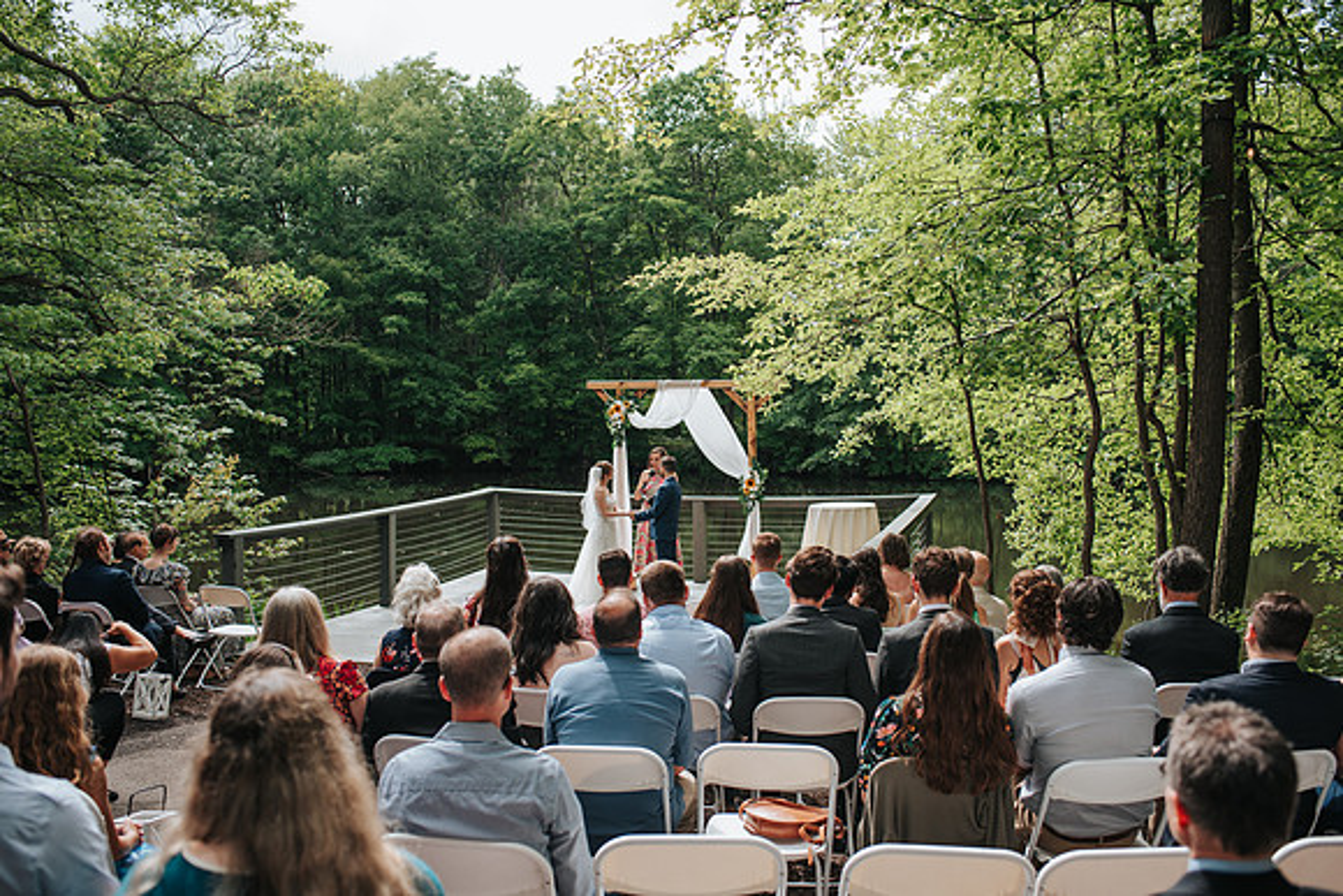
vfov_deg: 37.9
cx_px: 672
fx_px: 1306
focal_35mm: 35
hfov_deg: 54.4
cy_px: 448
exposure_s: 1/800
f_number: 3.5
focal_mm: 35
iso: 200
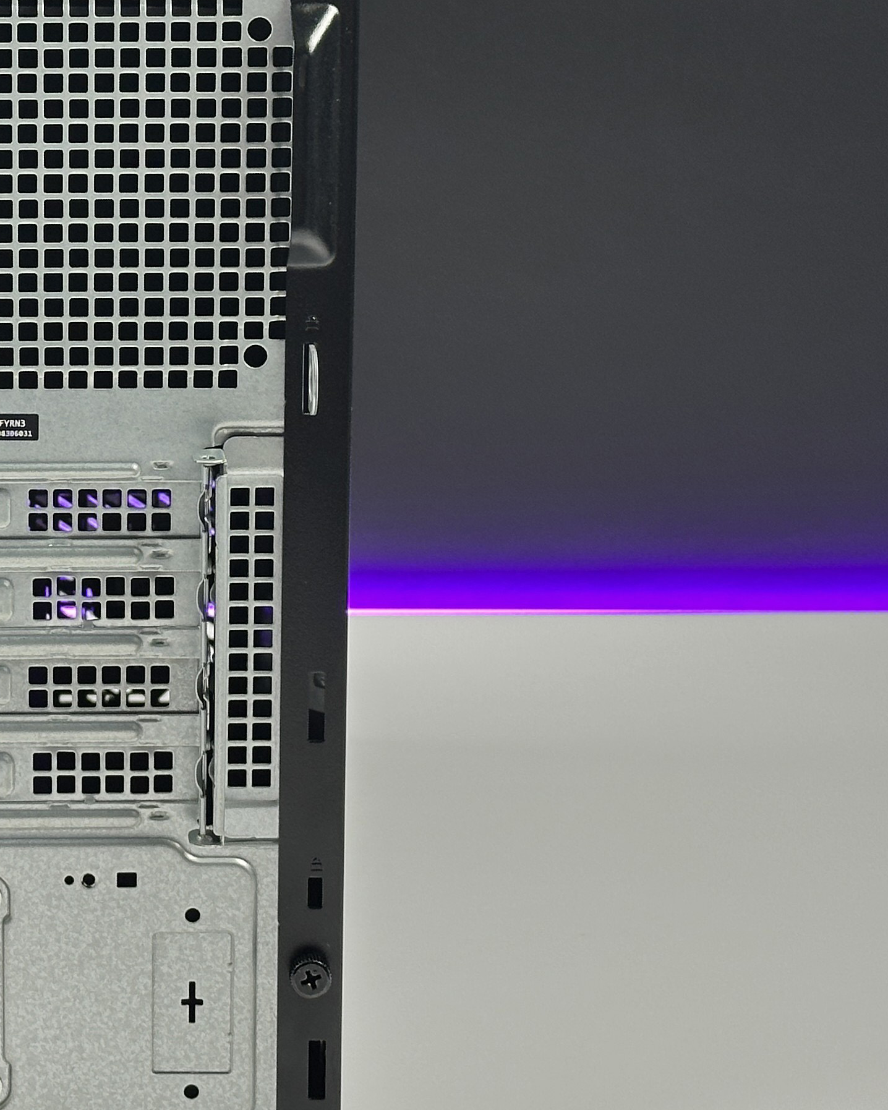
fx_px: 3417
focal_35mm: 104
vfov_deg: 18.4
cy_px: 371
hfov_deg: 14.6
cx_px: -10
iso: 64
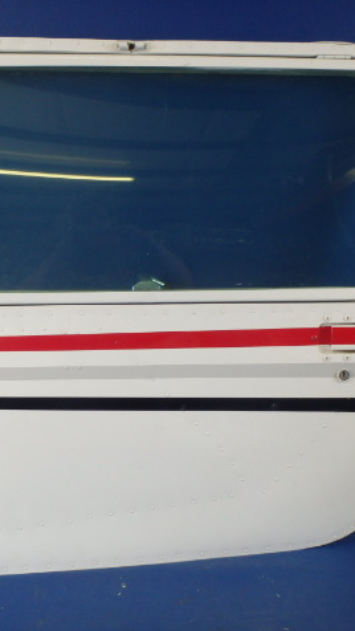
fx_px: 686
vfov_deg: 49.4
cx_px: 139
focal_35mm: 41
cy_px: 316
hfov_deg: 28.9
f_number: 3.9
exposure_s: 1/40
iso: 200
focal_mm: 5
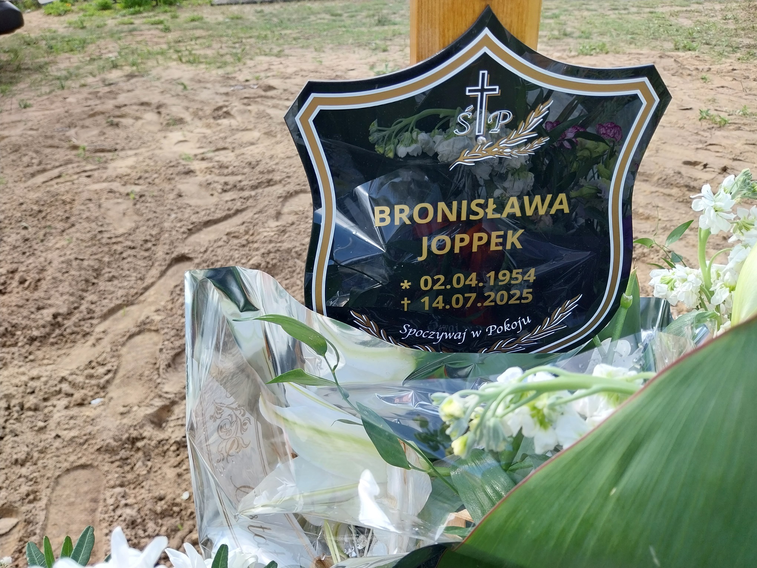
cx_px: 378
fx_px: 569
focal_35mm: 26
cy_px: 284
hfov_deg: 67.3
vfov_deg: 53.1
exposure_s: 1/236
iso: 25
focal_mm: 4
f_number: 1.8
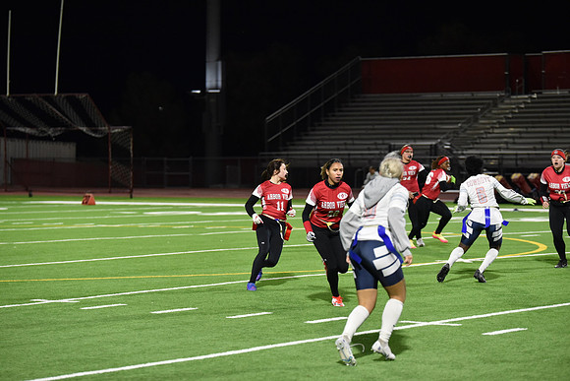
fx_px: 1932
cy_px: 190
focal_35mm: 122
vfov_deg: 11.2
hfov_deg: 16.8
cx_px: 285
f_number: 2.8
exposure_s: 1/640
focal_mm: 122
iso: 4500
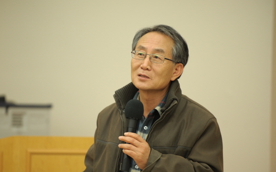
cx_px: 117
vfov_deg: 5.2
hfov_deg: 8.3
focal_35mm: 253
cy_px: 96
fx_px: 1902
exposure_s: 1/60
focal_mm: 200
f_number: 2.8
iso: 400
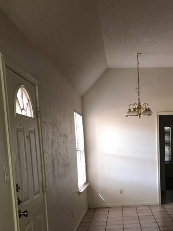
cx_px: 139
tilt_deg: -6.6
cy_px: 191
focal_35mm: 49
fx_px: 326
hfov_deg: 29.0
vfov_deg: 37.3
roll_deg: +1.6
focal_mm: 3.99
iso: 80
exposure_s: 1/30
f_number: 1.8
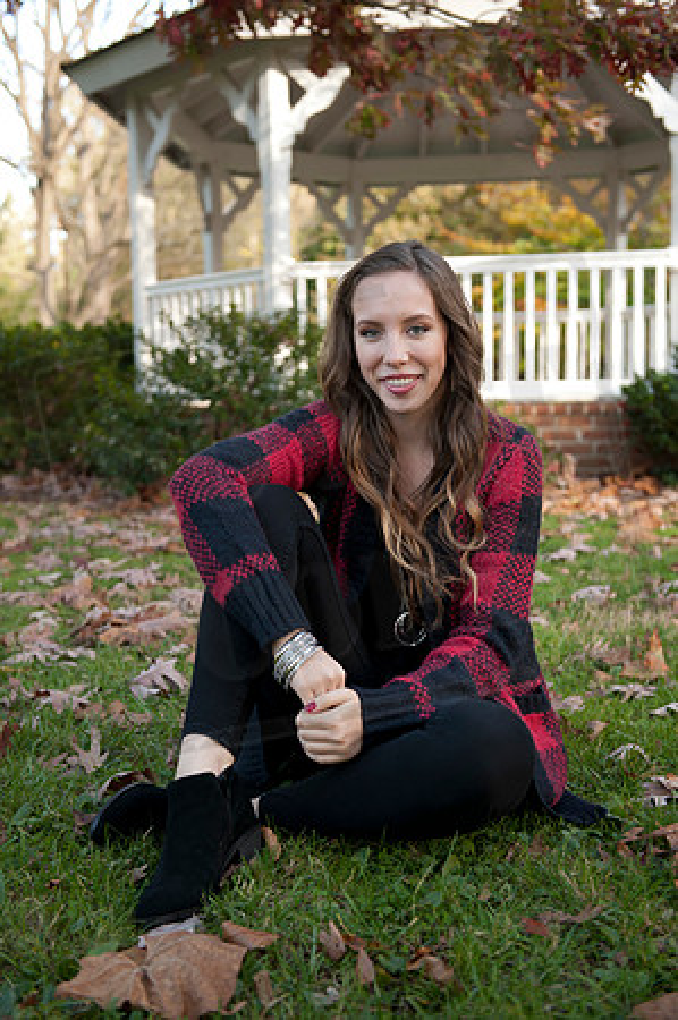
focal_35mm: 48
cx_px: 339
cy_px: 510
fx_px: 1359
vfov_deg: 41.2
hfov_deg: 28.0
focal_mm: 48
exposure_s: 1/125
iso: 125
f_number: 3.5
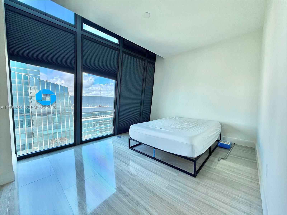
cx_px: 144
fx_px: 116
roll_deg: +0.2
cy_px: 108
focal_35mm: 14
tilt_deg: -4.1
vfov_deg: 85.7
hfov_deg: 102.1
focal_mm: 2.22
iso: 40
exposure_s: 1/120
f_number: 2.2
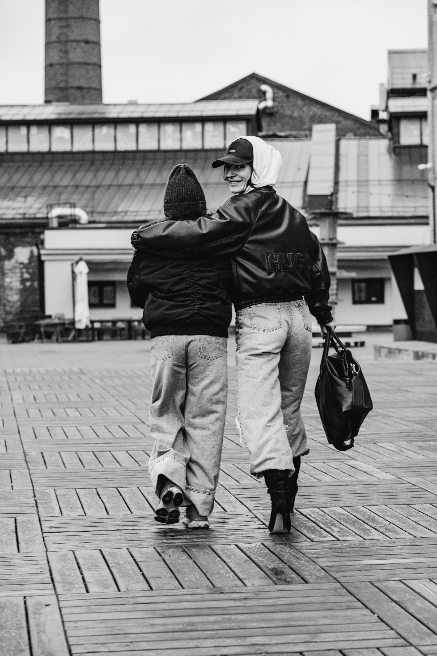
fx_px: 1548
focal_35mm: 85
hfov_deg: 16.1
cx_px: 218
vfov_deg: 23.9
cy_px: 328
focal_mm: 85
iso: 250
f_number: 5
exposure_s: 1/500
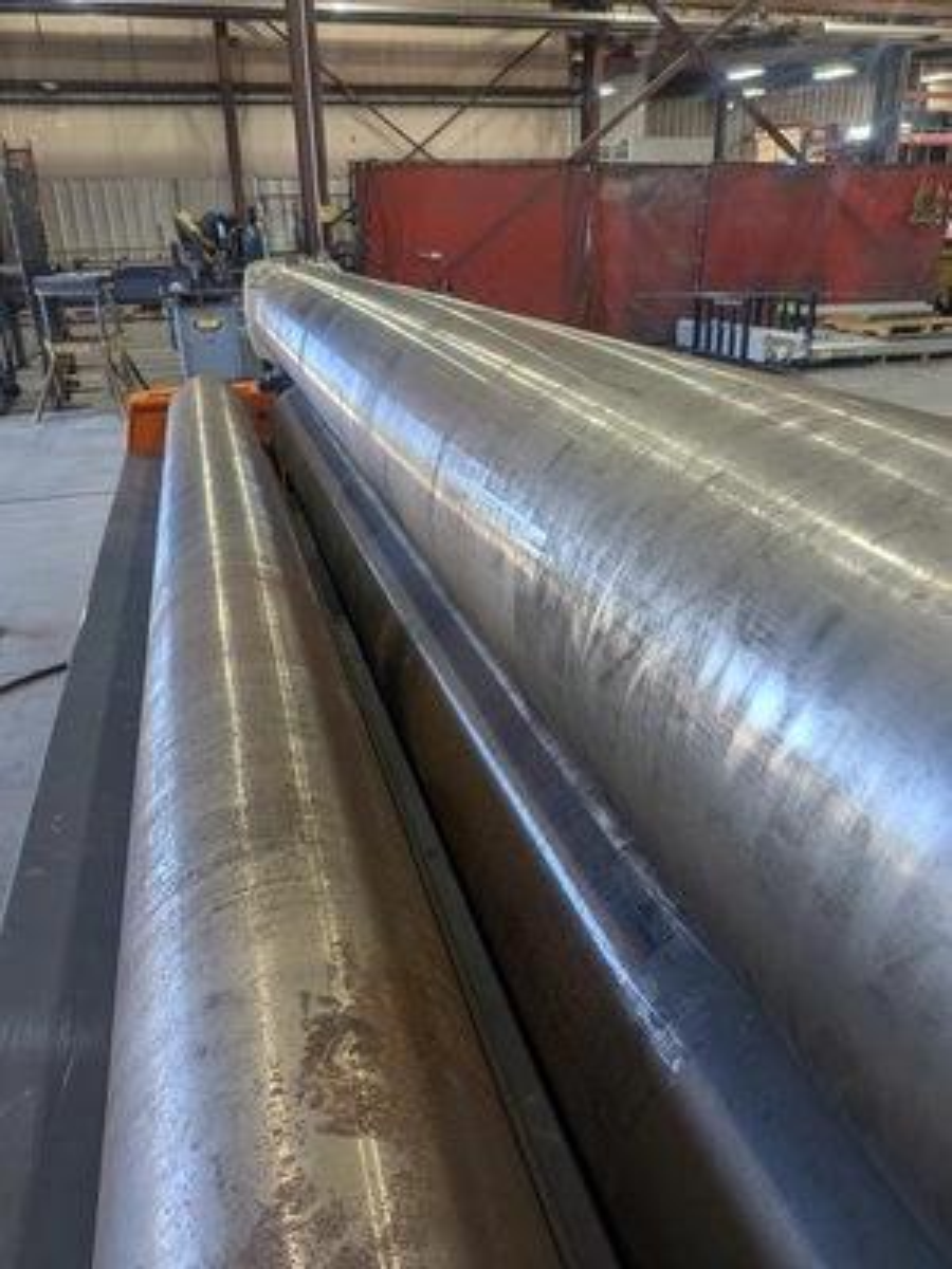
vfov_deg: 71.6
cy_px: 634
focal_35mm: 24
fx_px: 880
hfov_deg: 56.8
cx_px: 476
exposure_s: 1/240
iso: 26
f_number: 1.7
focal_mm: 4.53
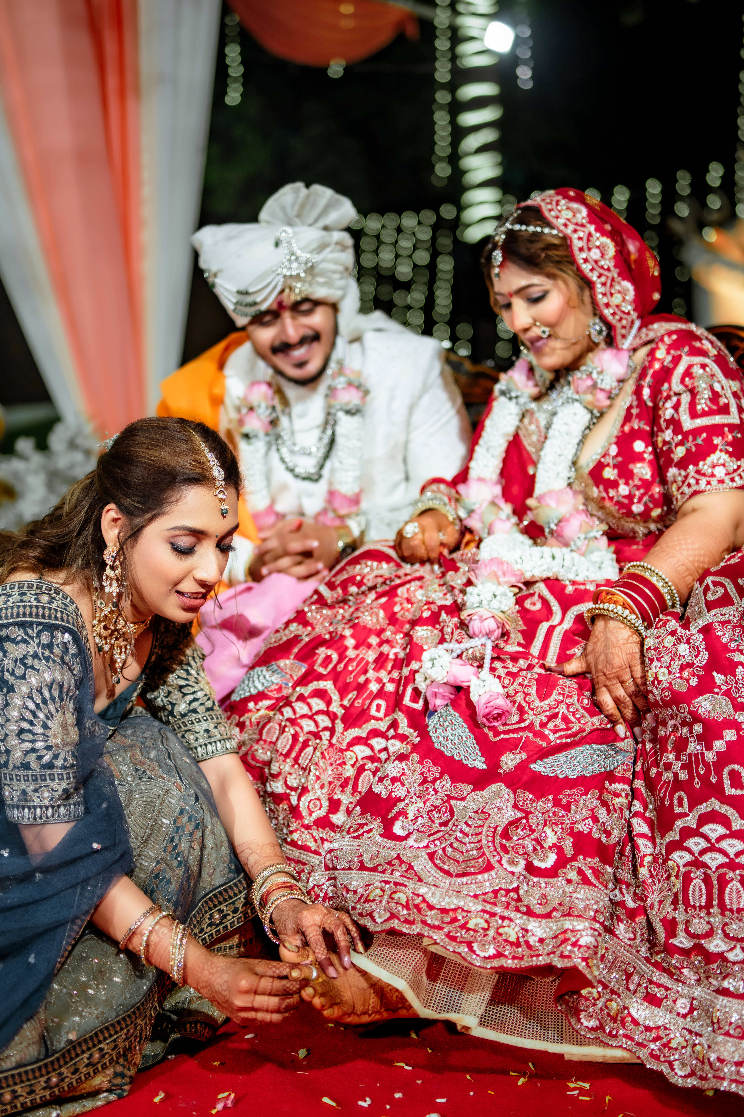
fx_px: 1209
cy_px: 594
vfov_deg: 49.5
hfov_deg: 34.2
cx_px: 344
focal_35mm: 39
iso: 320
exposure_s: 1/250
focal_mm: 35
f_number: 1.4
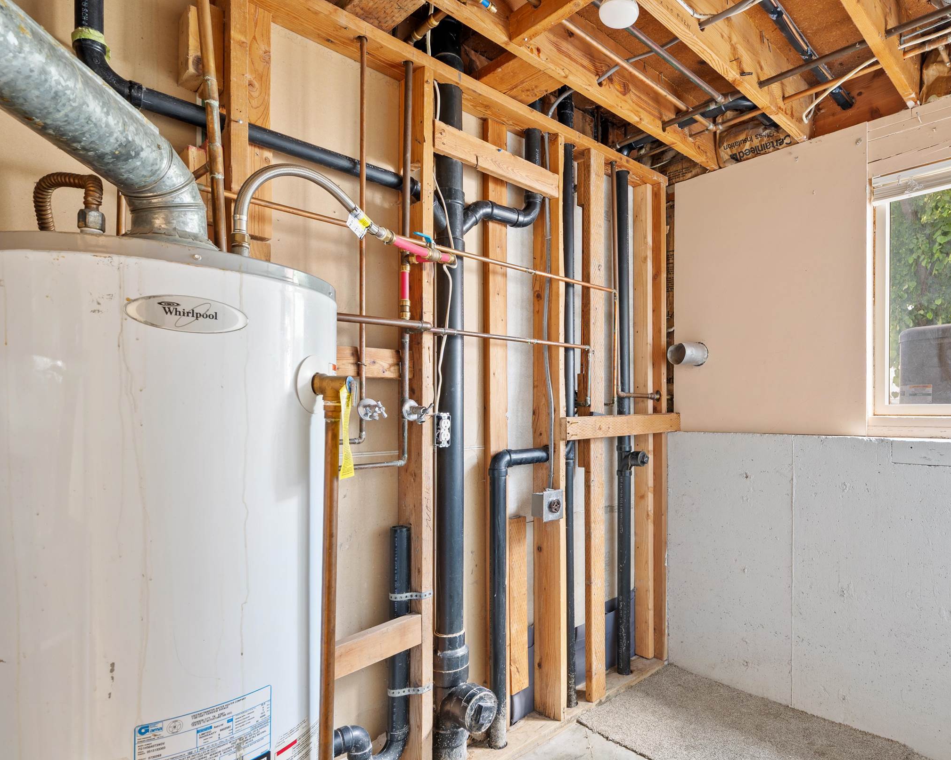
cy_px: 399
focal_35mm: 20
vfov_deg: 68.0
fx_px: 563
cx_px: 572
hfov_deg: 79.4
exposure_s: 25
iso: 100
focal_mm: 14
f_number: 8
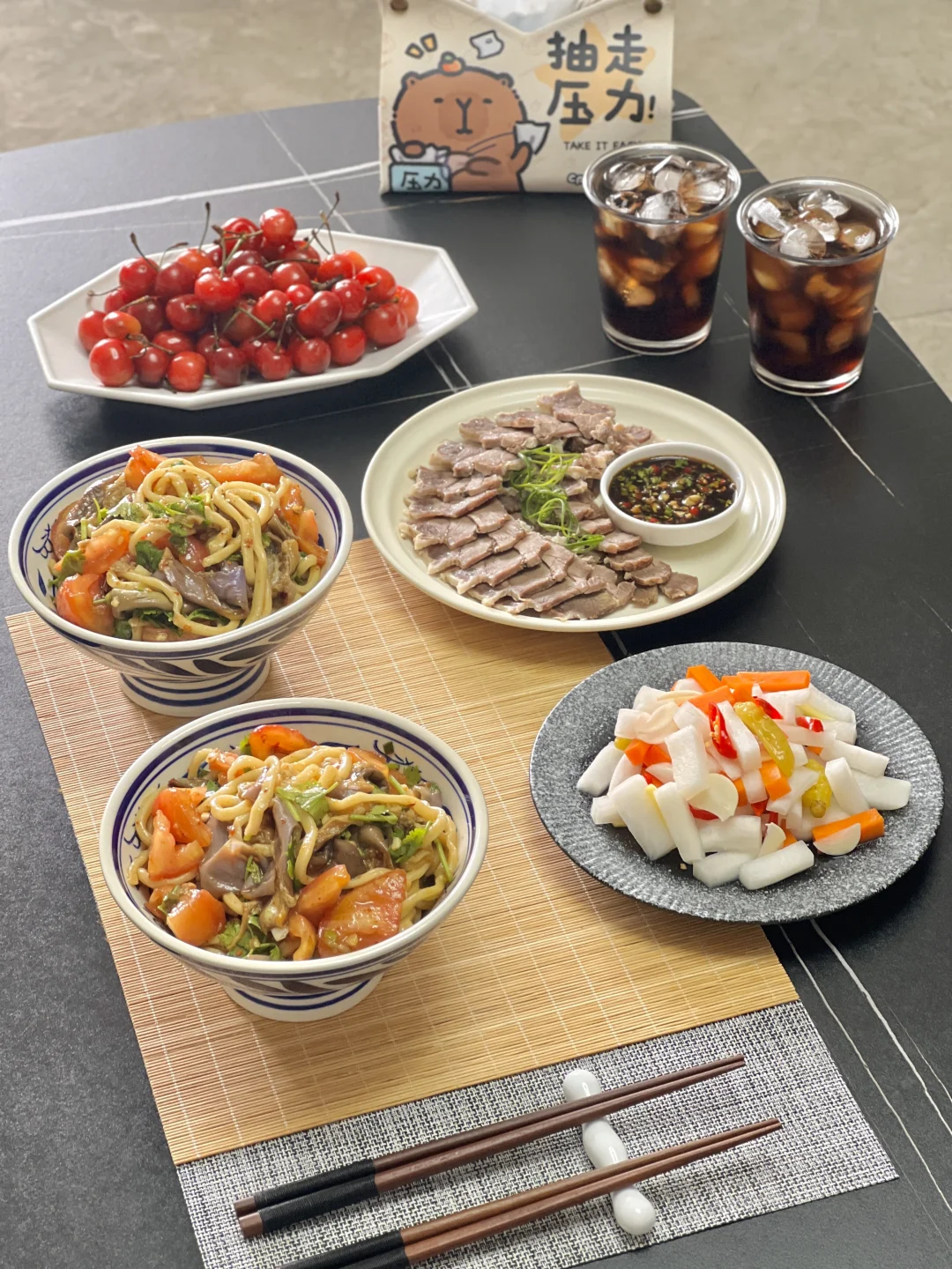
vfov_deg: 25.3
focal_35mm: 77
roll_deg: -0.3
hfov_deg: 19.1
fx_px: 2824
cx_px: 476
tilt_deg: -39.2
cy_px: 634
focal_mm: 9
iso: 160
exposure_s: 1/40
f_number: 2.8
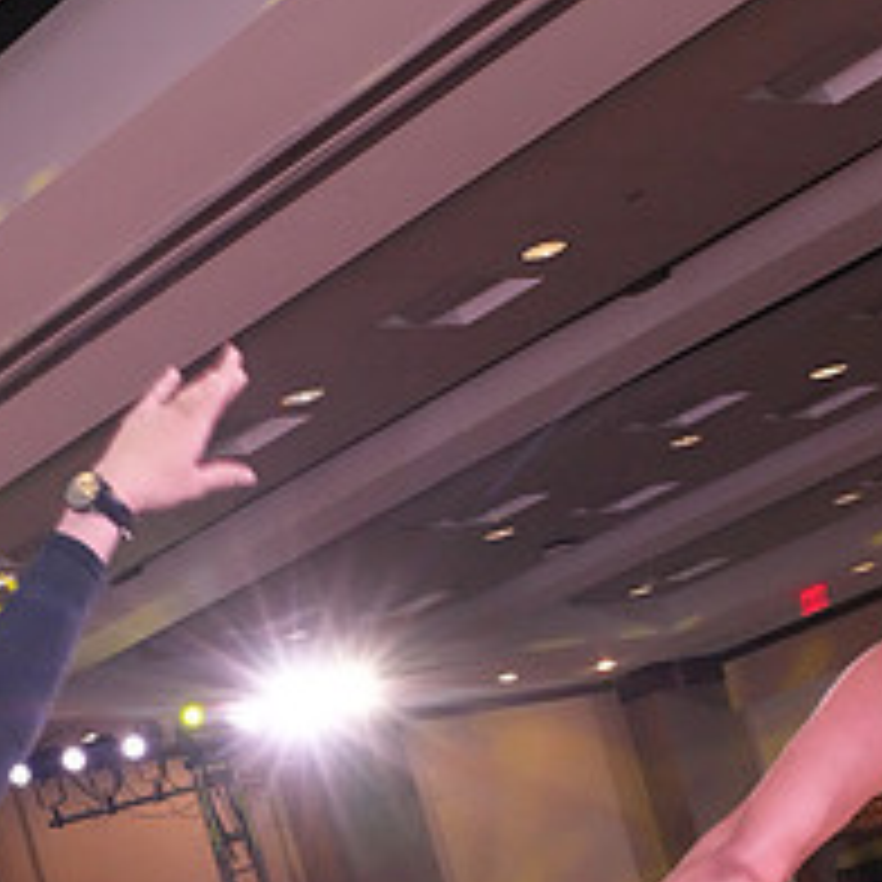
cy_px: 1166
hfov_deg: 19.6
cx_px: 664
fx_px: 2537
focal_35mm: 88
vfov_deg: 18.3
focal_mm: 35
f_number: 7.1
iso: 8000
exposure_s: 1/250
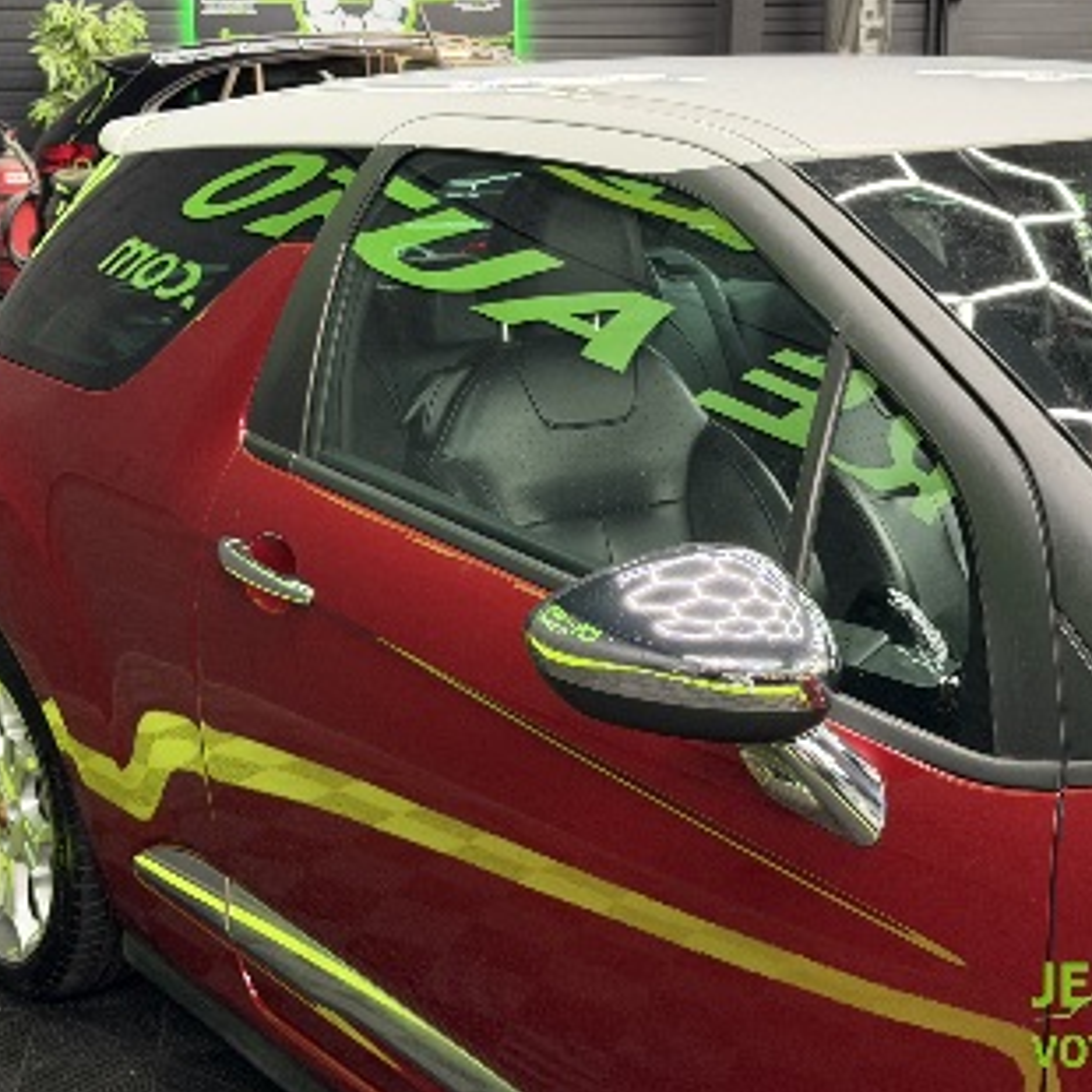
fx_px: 2034
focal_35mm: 57
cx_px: 571
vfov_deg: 30.0
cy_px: 546
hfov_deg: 30.0
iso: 320
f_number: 1.78
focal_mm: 6.76
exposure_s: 1/33
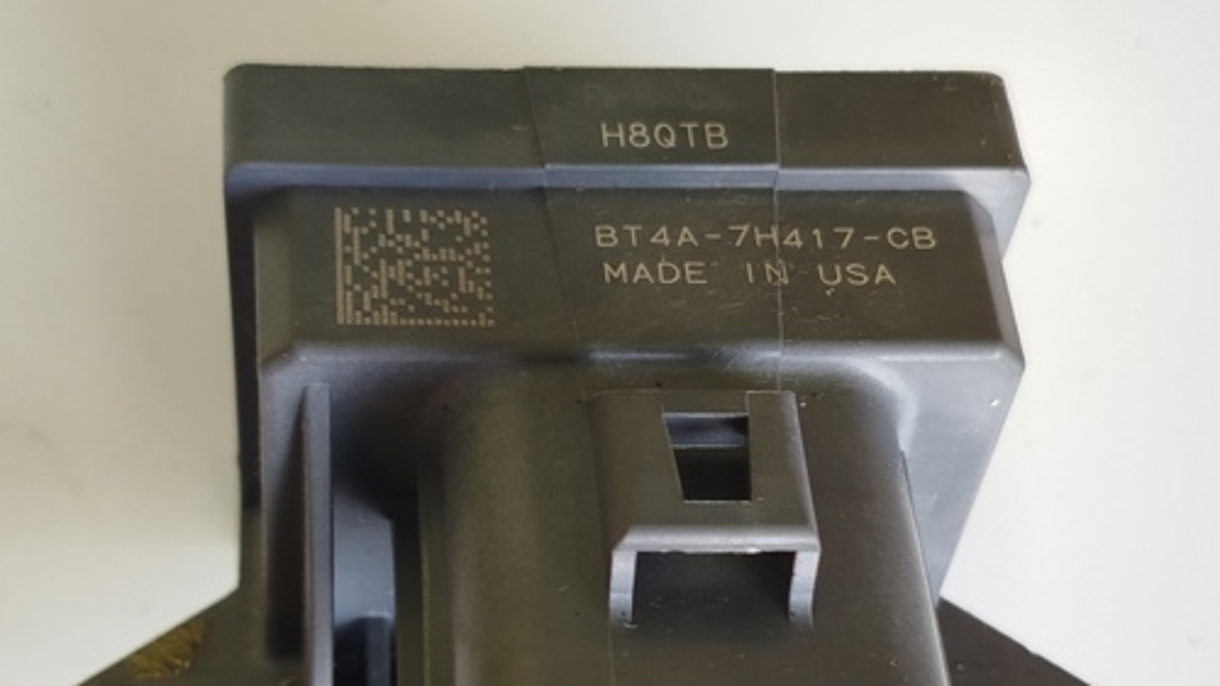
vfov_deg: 17.9
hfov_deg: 31.4
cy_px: 518
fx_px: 2167
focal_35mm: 67
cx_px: 517
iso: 64
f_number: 1.7
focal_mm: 5.31
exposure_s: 1/50
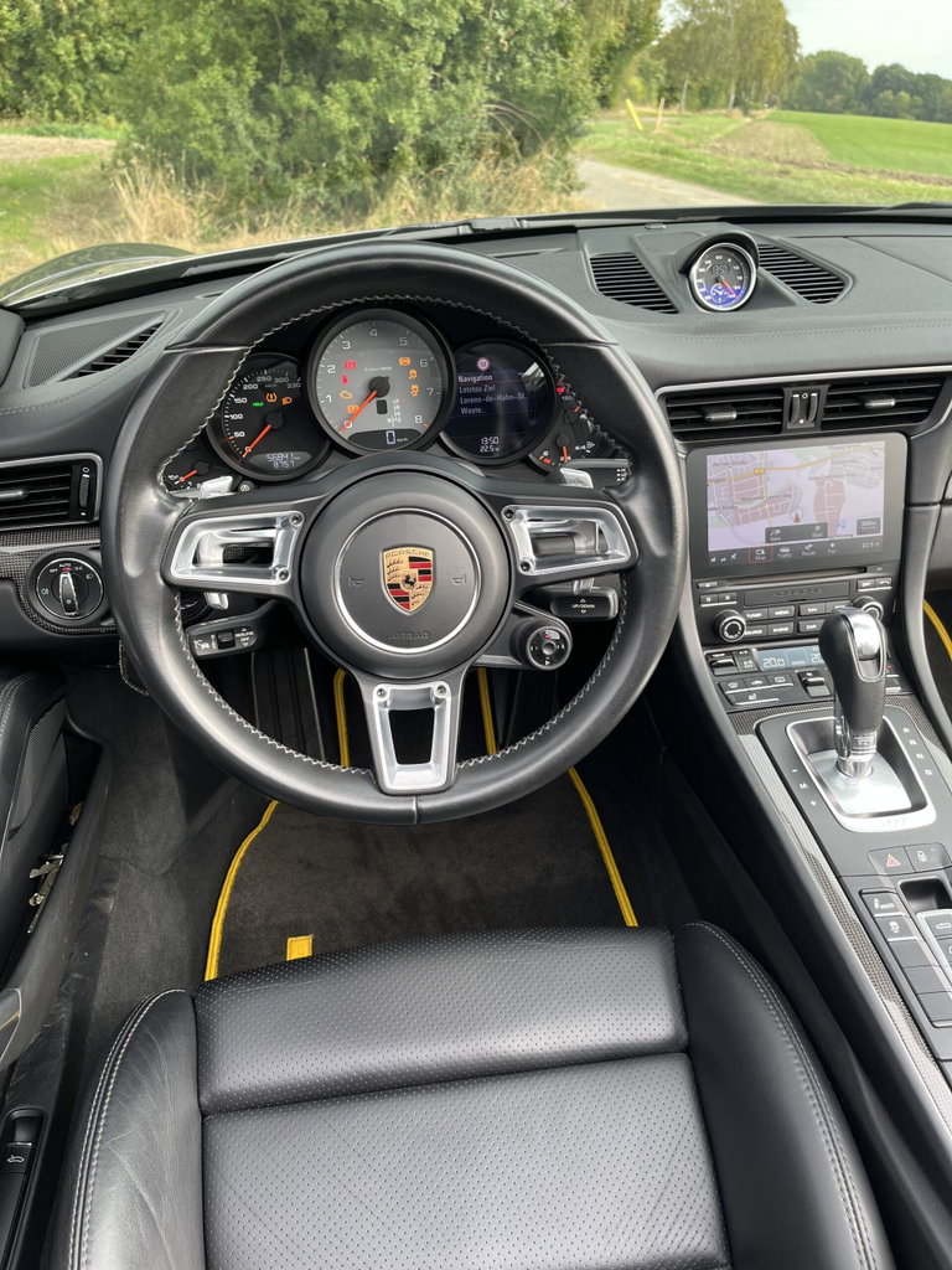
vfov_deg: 67.3
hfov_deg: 53.1
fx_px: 953
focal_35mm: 26
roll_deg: -2.8
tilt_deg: -29.1
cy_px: 635
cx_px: 476
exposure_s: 1/215
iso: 40
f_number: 1.6
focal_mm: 5.1
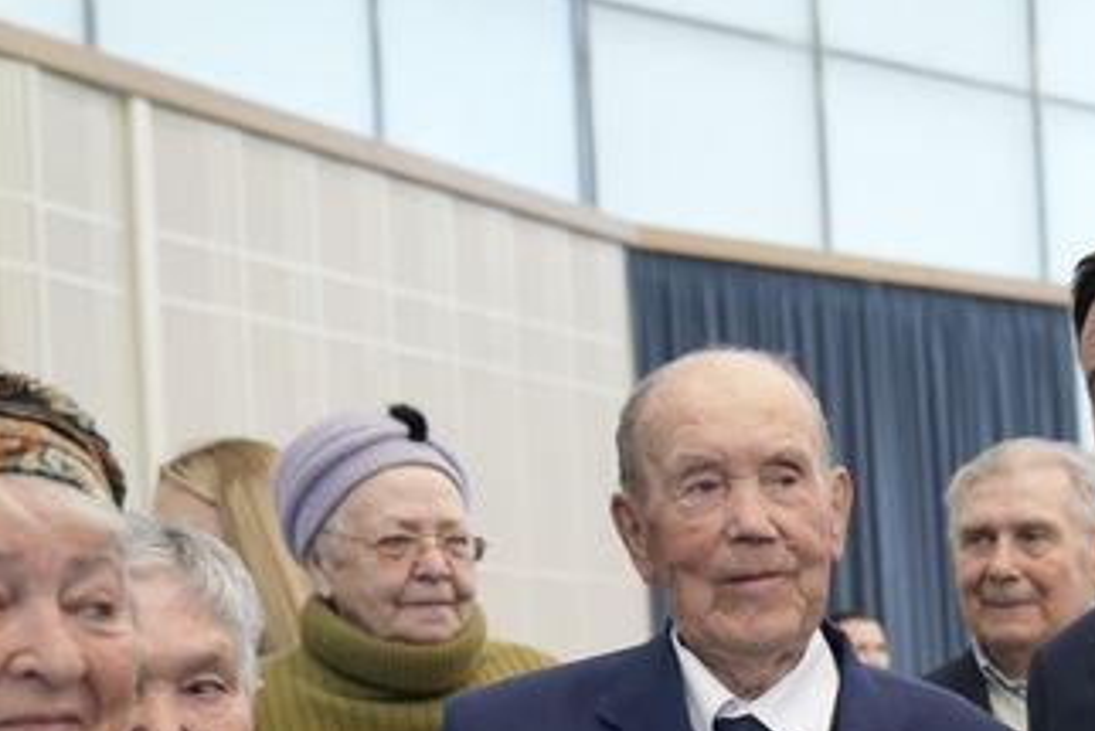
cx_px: 1185
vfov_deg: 17.4
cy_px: 782
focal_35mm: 76
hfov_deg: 24.9
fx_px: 2313
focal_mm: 35
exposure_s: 1/160
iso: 1000
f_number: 3.2
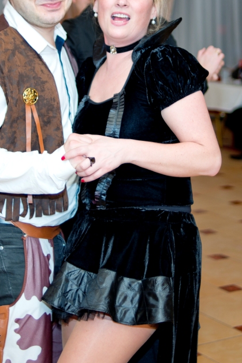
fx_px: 575
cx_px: 67
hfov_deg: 23.6
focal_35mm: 57
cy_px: 115
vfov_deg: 34.7
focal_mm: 35
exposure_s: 1/320
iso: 320
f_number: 2
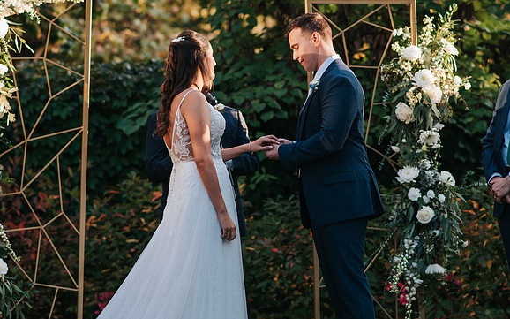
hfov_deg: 13.7
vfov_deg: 8.6
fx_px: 2126
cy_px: 162
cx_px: 297
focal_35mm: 153
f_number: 2.8
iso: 200
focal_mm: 85
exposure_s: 1/320
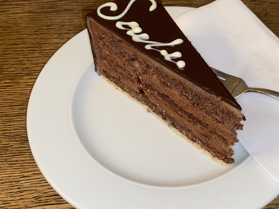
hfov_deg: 42.5
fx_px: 355
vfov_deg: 32.9
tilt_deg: -53.6
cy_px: 108
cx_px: 182
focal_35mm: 44
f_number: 1.8
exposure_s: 1/17
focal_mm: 4.25
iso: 32
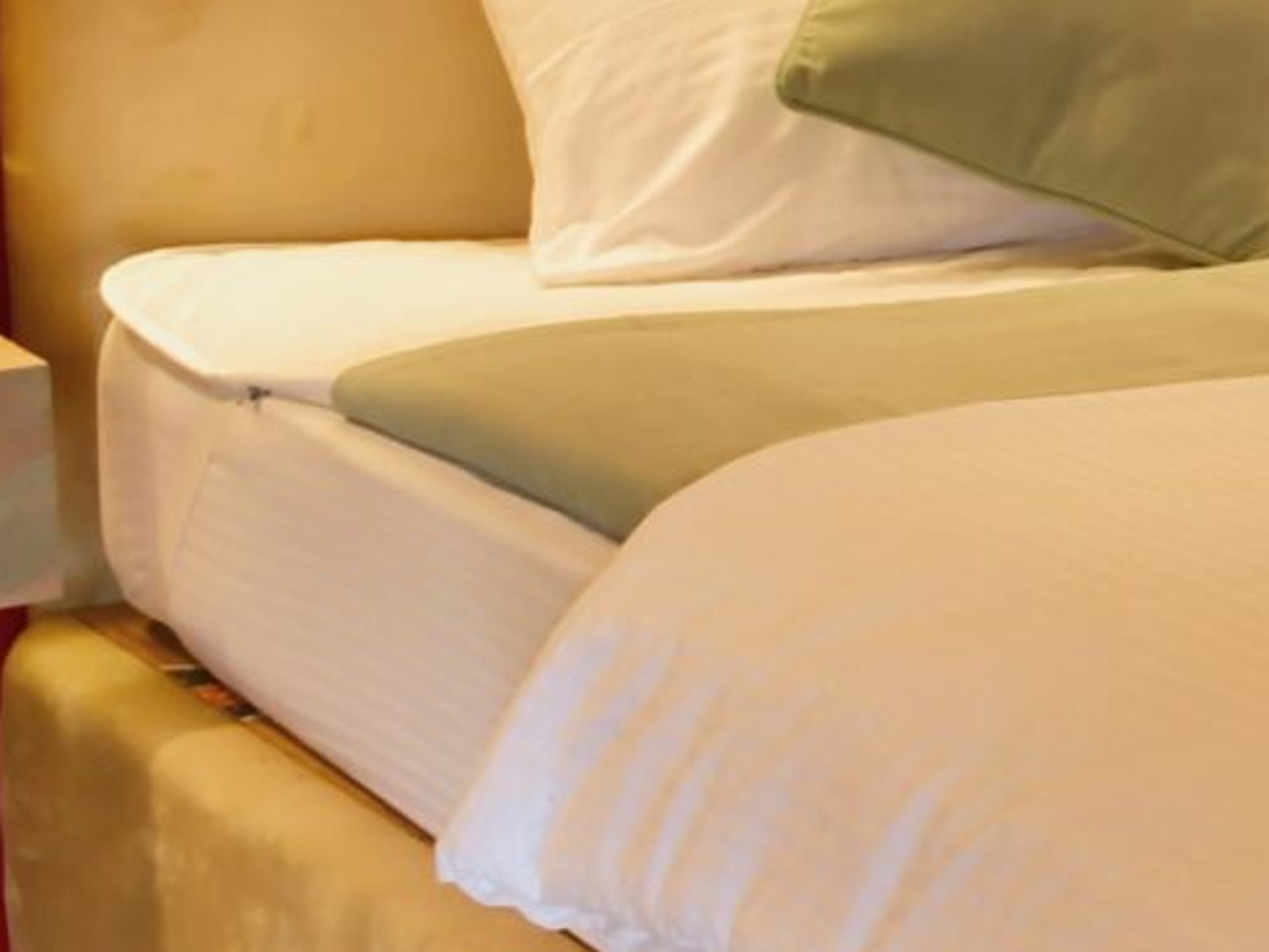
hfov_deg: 12.7
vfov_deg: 10.8
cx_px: 2561
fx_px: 4987
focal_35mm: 136
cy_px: 48
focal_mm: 18
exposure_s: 1/6
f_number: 3.5
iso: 100
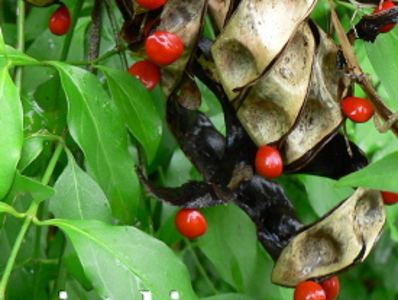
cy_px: 27
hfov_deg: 26.9
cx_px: 252
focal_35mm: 72
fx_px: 829
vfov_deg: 20.1
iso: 64
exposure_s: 1/30
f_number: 2.8
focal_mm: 6
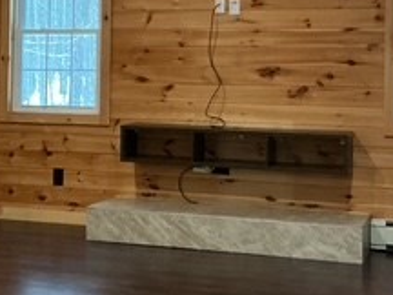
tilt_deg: +0.5
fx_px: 976
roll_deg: +1.2
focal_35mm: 86
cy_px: 53
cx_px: 91
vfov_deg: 17.0
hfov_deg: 22.5
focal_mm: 3
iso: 200
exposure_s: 1/40
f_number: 1.8
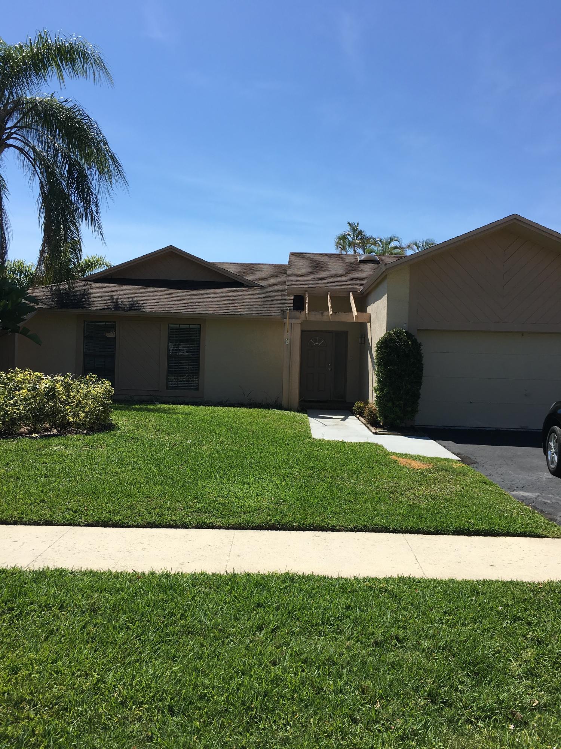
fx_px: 627
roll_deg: -1.3
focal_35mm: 29
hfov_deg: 48.2
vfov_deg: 61.7
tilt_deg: -1.1
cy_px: 374
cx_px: 280
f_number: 2.2
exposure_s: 1/1637
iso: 25
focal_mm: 4.15
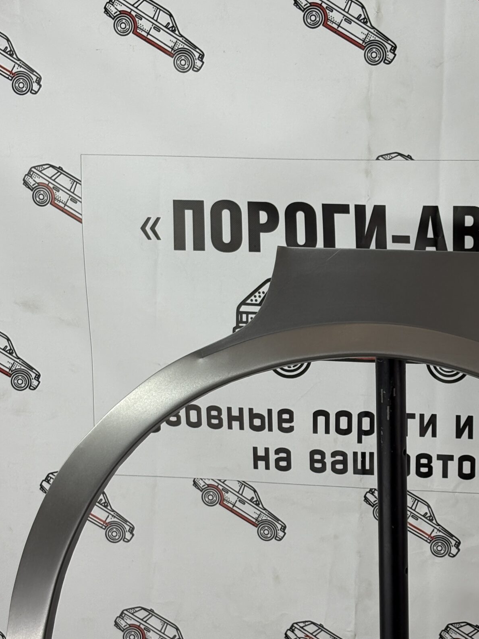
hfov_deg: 17.5
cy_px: 386
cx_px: 364
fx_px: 1550
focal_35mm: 84
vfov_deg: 23.2
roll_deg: +0.7
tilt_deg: -12.0
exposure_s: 1/221
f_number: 1.6
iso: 40
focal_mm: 5.96
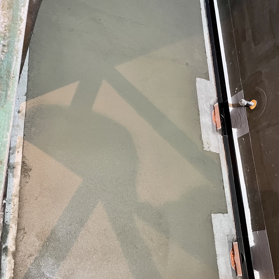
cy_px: 167
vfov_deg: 49.4
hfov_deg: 49.7
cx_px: 149
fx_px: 301
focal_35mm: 33
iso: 500
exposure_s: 1/40
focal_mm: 5.1
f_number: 1.6
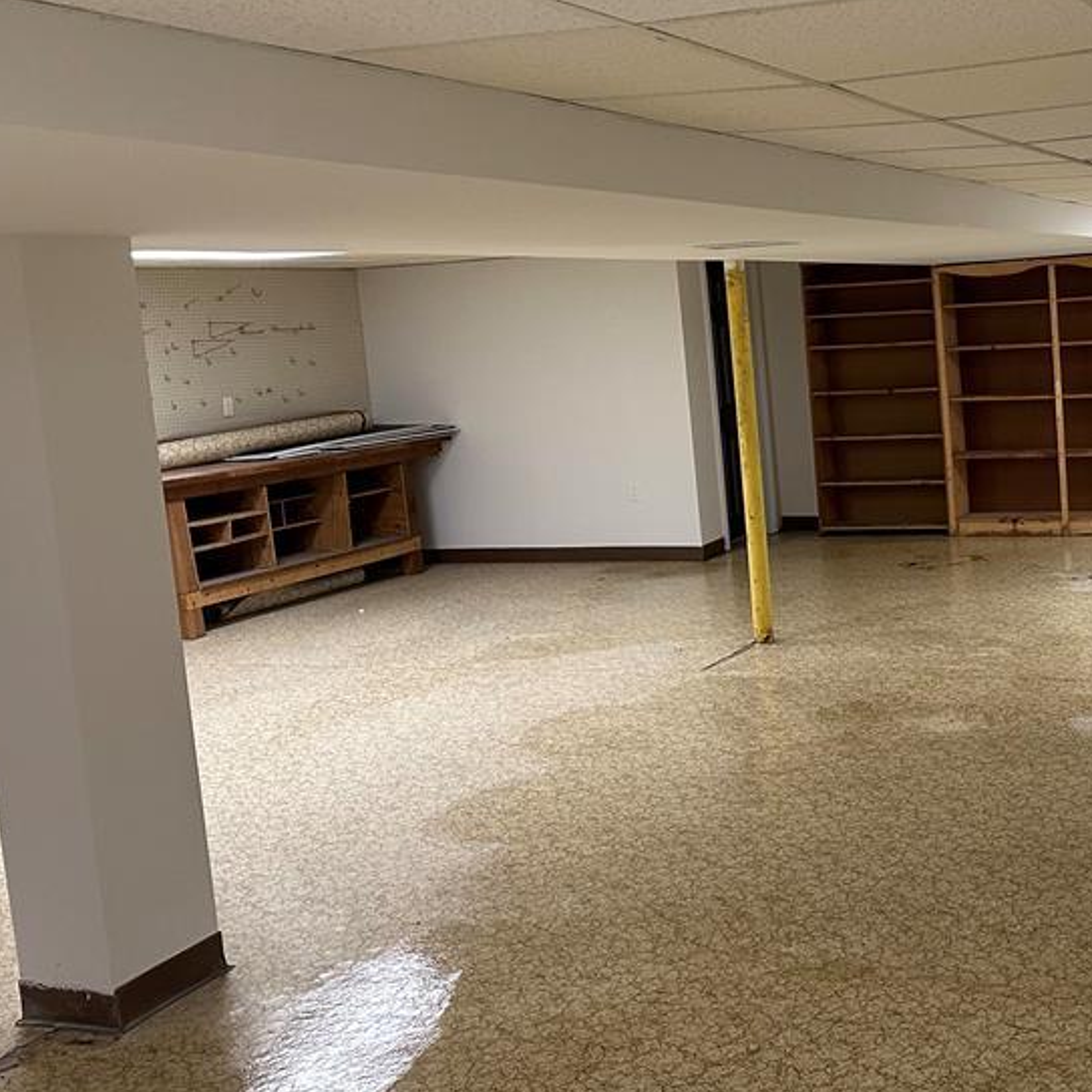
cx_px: 1008
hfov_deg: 38.6
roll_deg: +2.5
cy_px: 465
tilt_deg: -10.1
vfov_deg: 41.8
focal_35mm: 40
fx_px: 1428
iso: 250
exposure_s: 1/60
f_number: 1.78
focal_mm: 6.86
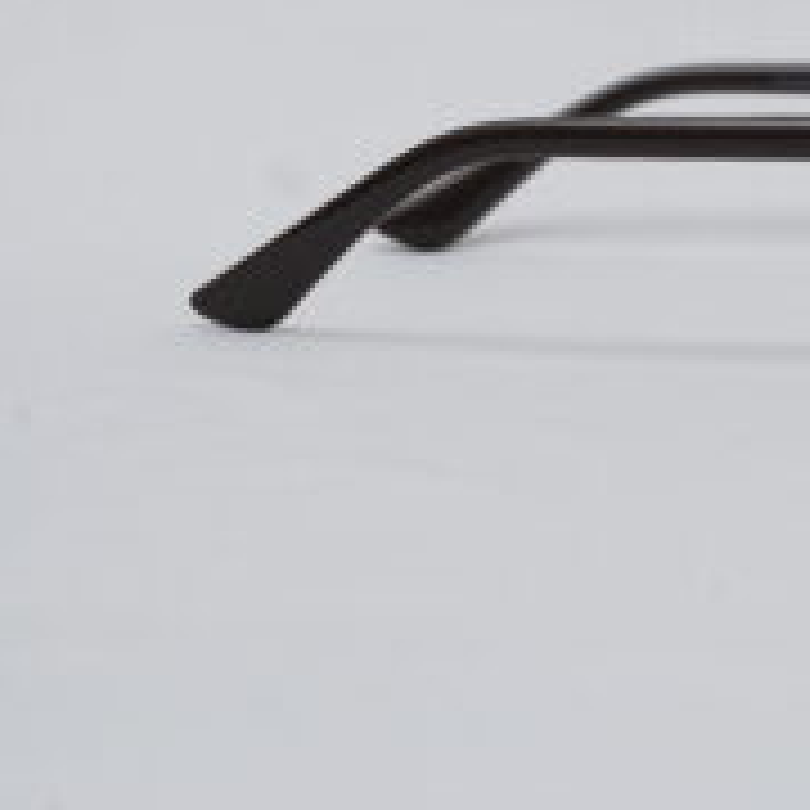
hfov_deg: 12.2
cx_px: 806
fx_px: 3759
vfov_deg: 12.2
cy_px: 135
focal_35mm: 142
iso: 100
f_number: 9
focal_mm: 50
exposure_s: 1/160
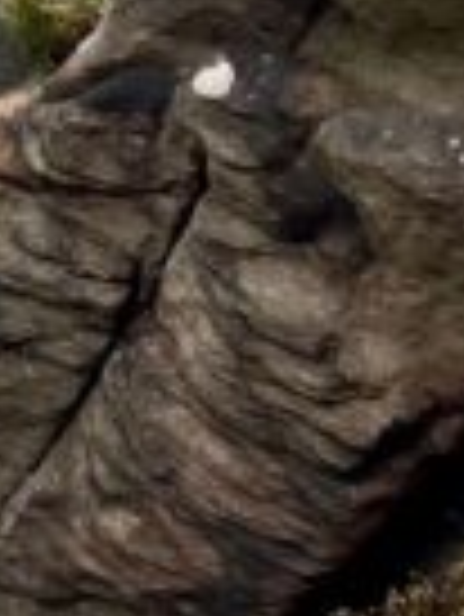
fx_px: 3462
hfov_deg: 6.6
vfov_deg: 10.1
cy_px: -85
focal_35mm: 194
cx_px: -1194
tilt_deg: -10.3
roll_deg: +0.4
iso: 50
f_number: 1.6
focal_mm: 5.1
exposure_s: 1/1441
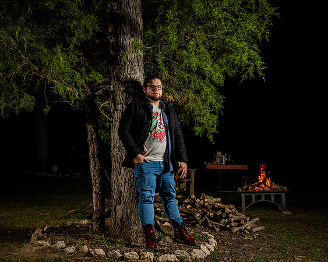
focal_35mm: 52
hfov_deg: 36.1
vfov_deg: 29.2
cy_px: 131
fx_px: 503
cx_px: 154
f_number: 5
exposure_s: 1/250
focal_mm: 46
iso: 500
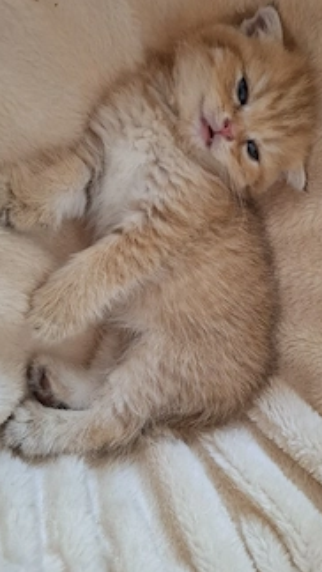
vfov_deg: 62.6
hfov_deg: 37.6
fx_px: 470
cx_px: 198
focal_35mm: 31
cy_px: 280
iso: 400
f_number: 1.8
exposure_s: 1/25
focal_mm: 5.54
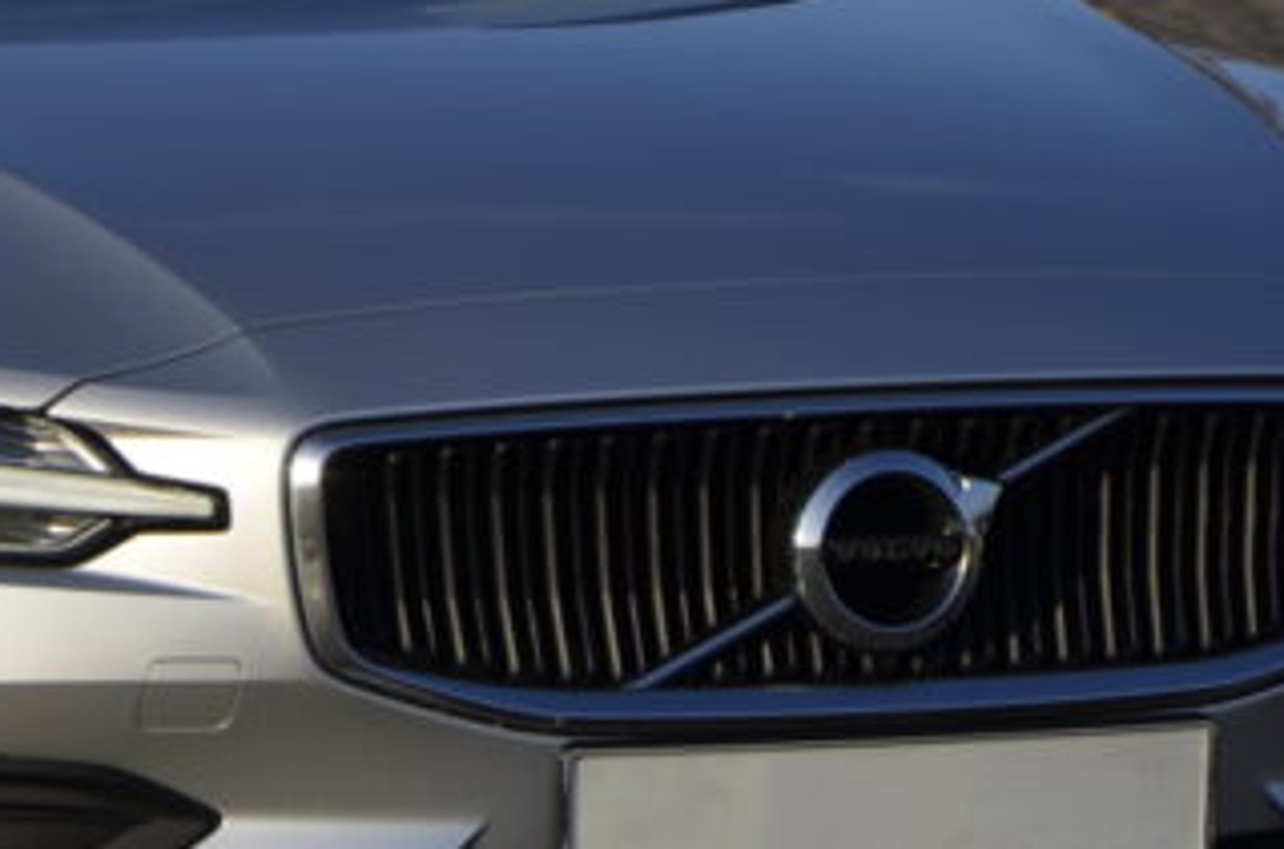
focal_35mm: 506
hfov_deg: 4.1
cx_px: -121
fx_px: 17988
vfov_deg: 2.7
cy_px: 0
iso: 100
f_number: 8
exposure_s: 1/250
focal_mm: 105
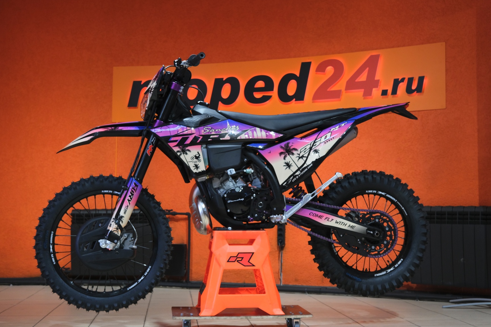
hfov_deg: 39.6
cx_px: 239
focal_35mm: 50
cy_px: 161
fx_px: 682
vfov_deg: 27.0
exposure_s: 1/100
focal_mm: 30.8
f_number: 4
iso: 1250
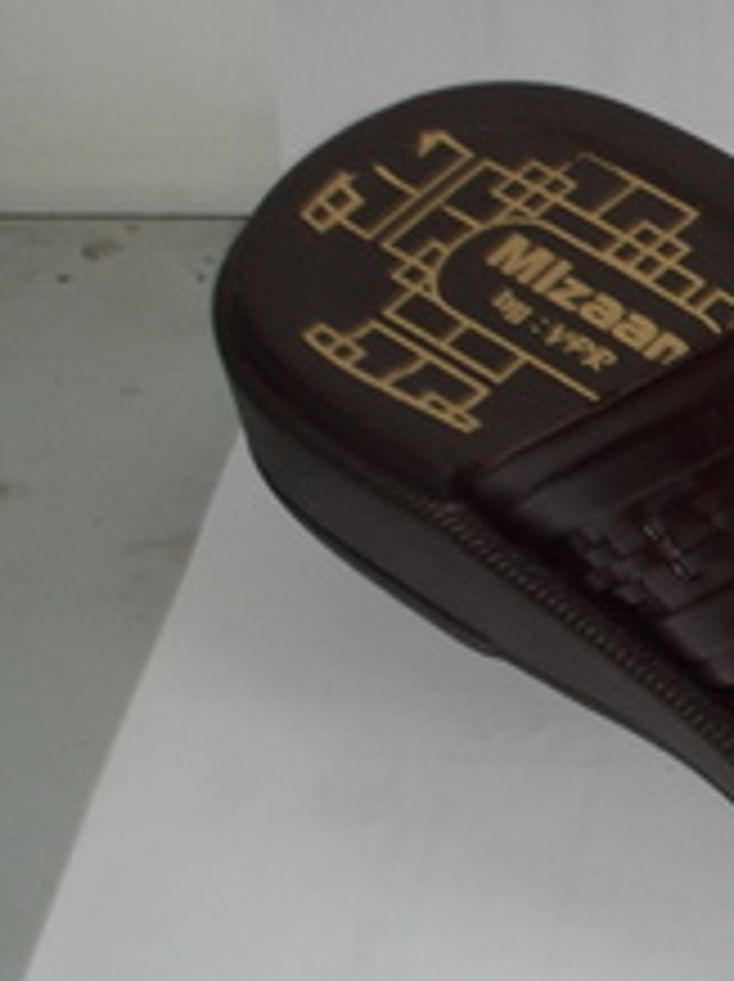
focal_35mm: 101
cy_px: 569
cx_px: 1121
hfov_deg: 13.7
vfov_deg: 19.5
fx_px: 2861
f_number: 4.2
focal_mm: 7.9
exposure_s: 1/30
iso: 200
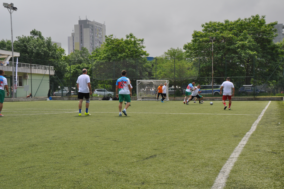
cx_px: 142
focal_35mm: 52
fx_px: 414
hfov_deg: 37.9
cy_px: 94
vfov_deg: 25.7
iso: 200
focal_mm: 35
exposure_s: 1/320
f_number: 9
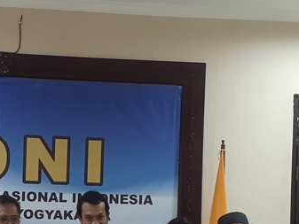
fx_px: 709
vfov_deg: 17.9
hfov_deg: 23.6
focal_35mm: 82
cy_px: 171
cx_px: 74
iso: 250
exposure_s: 1/25
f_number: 1.9
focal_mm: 3.6
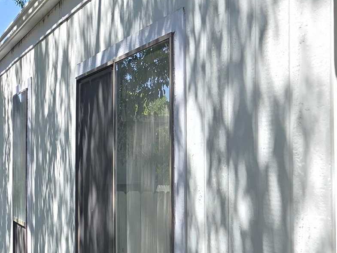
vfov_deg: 16.4
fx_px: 876
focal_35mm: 90
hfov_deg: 20.7
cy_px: 139
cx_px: -34
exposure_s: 1/792
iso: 25
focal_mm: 5.4
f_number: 1.8
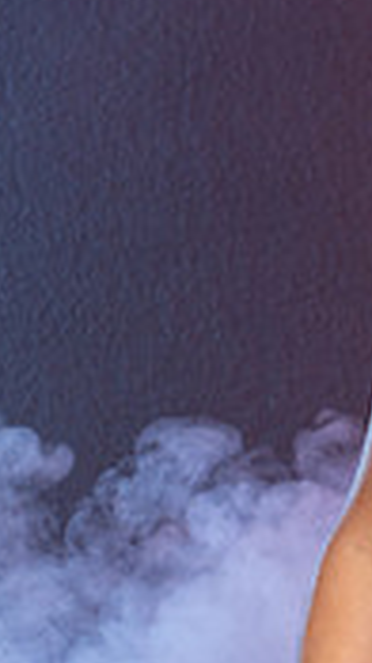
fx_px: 7144
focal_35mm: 406
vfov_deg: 5.3
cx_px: 776
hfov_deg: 3.0
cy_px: 543
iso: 64
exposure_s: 1/200
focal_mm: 101
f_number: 8
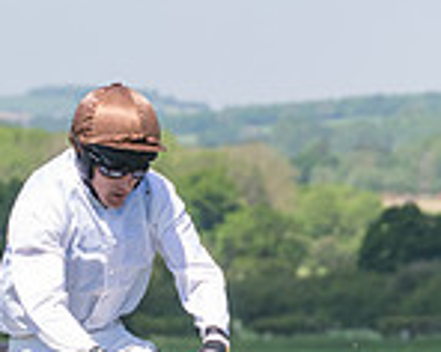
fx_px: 6596
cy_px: 505
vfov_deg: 3.0
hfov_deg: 3.8
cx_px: 18
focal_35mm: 506
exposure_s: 1/1600
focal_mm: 98
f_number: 5
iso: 400
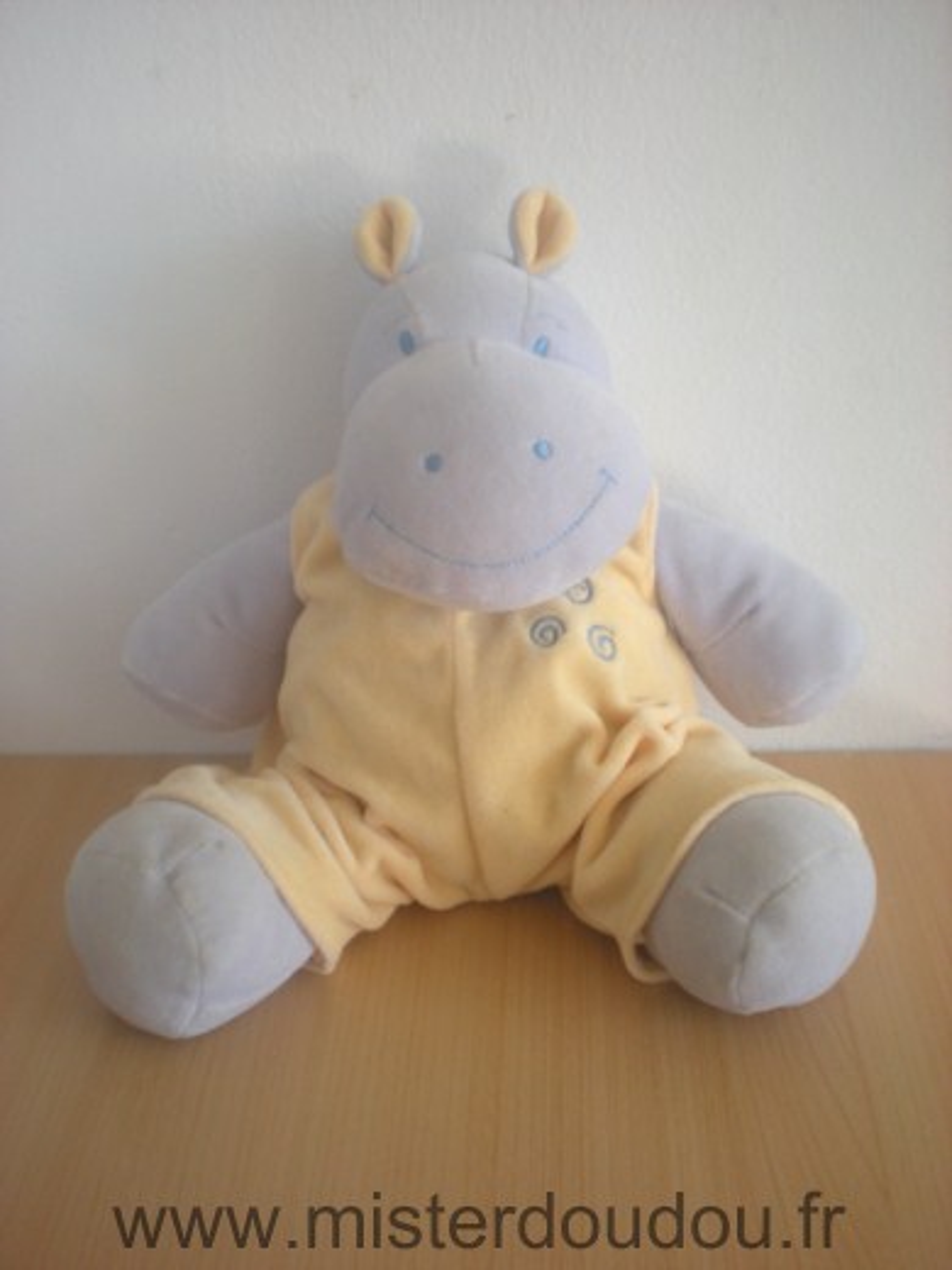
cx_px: 476
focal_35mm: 38
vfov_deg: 49.0
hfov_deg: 37.7
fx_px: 1393
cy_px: 635
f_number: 3.1
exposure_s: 1/60
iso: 115
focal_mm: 6.3
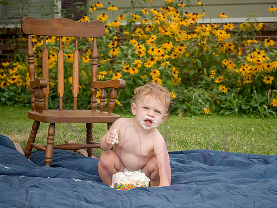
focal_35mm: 99
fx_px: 793
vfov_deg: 15.0
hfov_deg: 19.8
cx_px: 149
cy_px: 102
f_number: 10
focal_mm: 86
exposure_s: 1/320
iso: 500
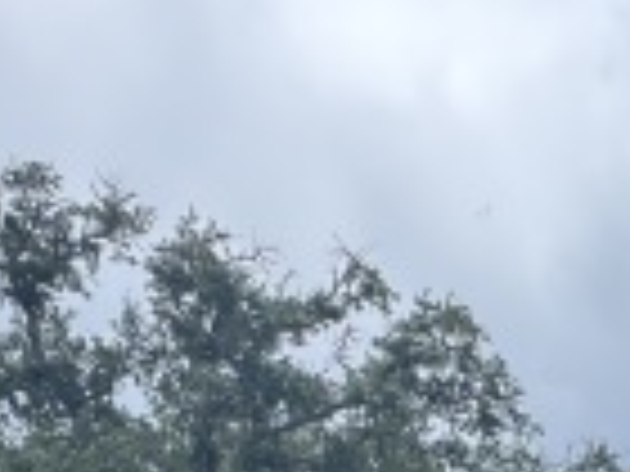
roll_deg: -0.5
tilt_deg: +6.6
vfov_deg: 18.4
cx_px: 662
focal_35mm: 64
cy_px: 827
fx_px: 1165
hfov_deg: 28.0
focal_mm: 2.22
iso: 40
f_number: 2.2
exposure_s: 1/756
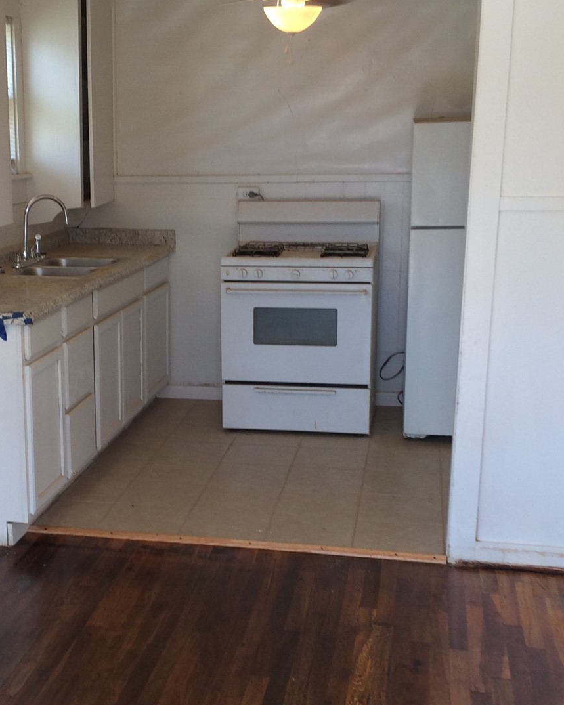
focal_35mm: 54
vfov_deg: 34.7
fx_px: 1127
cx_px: 165
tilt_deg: -16.8
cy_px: 408
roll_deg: +1.9
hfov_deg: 27.8
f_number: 2.2
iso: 40
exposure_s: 1/60
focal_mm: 4.15
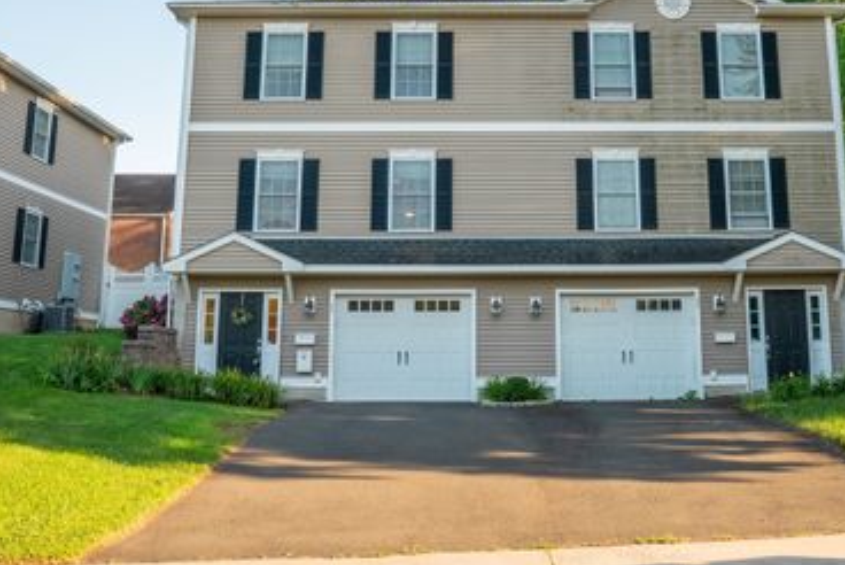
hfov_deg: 50.3
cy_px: 186
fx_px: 893
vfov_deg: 34.8
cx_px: 512
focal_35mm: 38
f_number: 6.3
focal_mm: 28
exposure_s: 1/1250
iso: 640
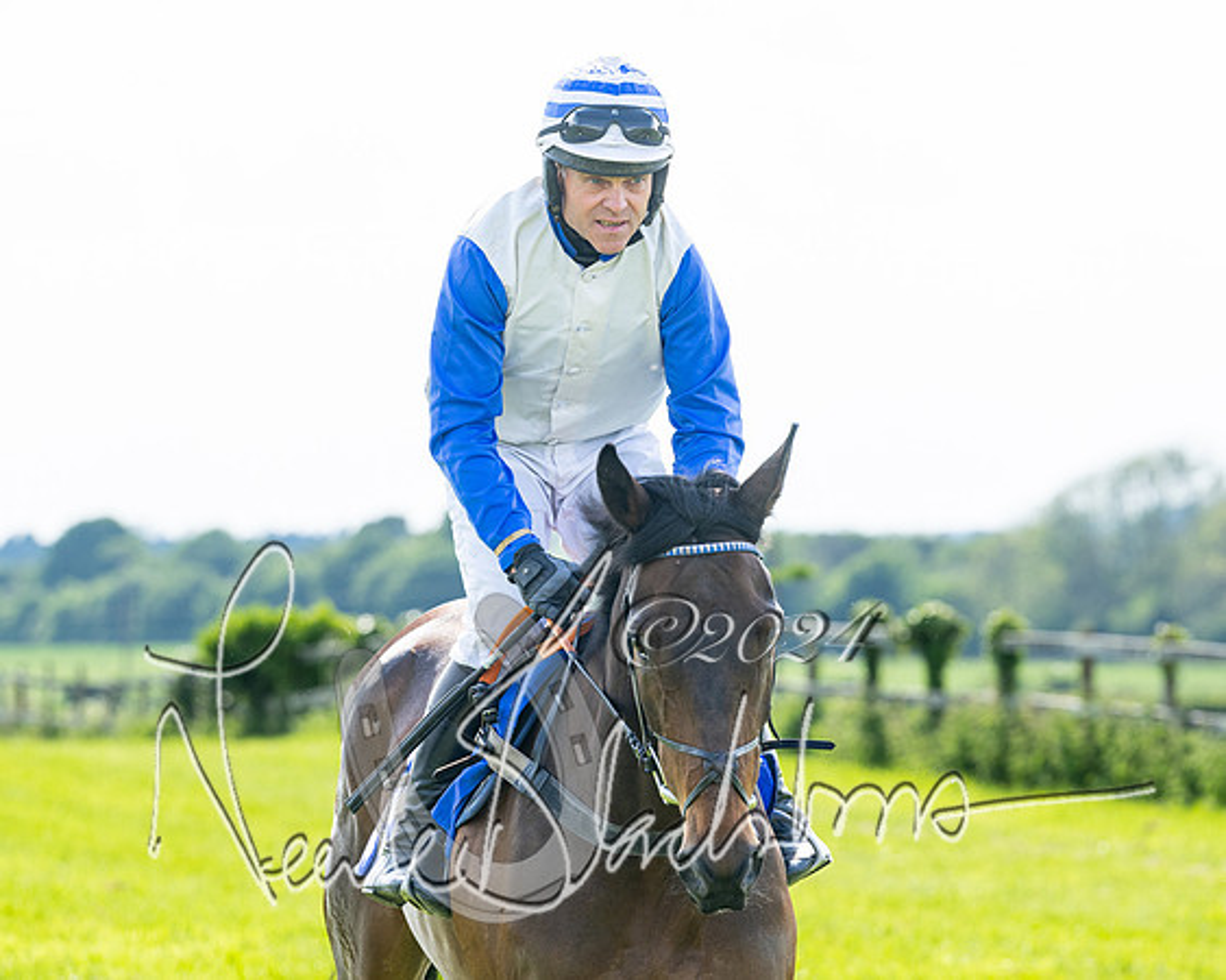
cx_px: 693
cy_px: 544
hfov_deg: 8.1
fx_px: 8635
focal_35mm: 238
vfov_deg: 6.5
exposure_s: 1/800
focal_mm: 165
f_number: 5
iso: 200
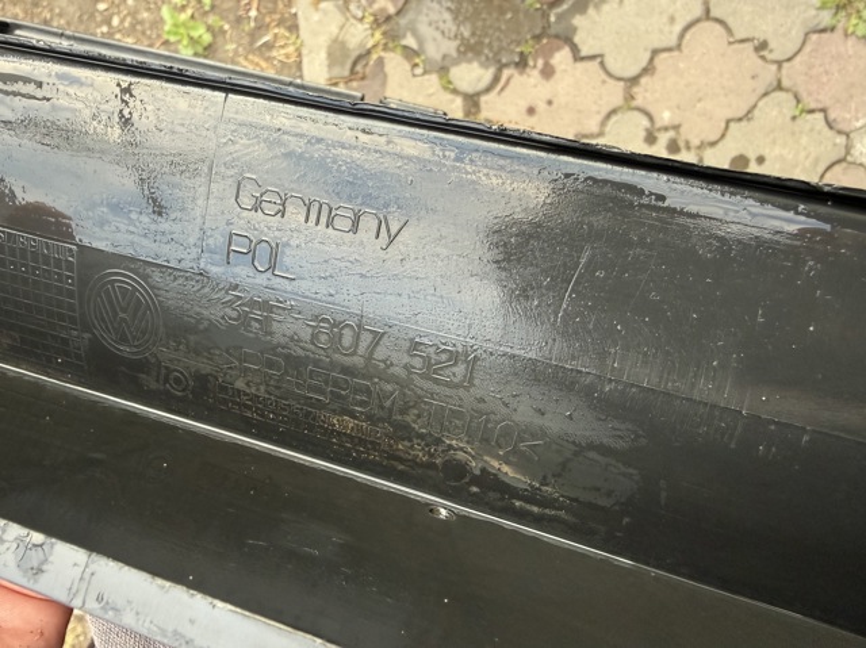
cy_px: 324
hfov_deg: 71.6
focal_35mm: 24
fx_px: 600
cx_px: 433
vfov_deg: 56.8
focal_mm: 2.22
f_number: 2.2
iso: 320
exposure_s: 1/90
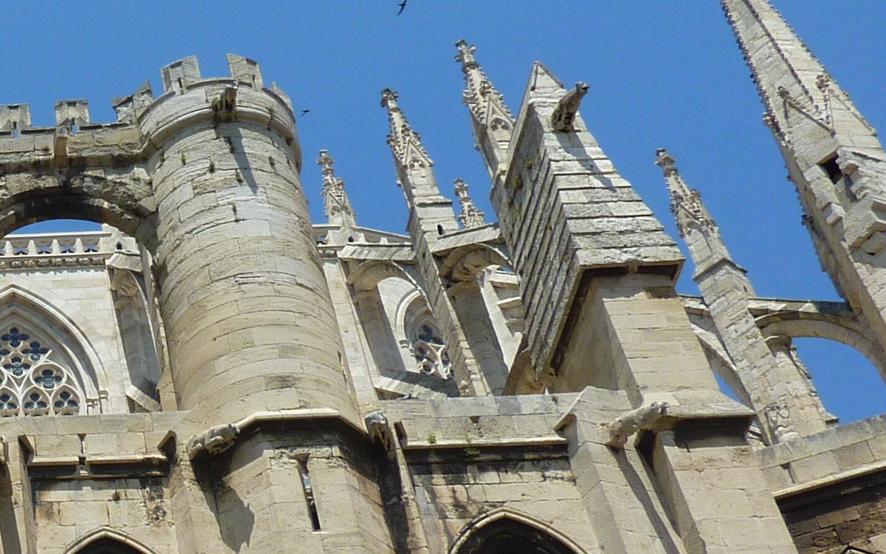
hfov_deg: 26.6
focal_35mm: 68
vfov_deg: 19.1
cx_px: -191
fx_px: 1642
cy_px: 277
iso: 80
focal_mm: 4.1
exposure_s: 1/500
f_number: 5
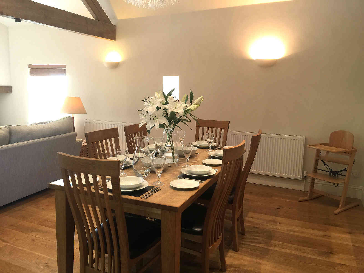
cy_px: 136
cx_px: 182
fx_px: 305
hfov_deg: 61.7
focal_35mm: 29
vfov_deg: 48.2
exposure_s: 1/17
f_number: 2.2
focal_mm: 4.2
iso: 50
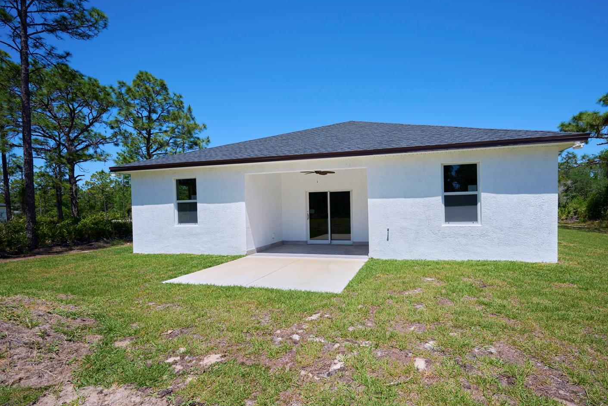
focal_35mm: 18
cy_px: 212
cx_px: 338
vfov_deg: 68.7
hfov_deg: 91.0
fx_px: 297
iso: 100
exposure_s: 1/100
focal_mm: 15.5
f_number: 8
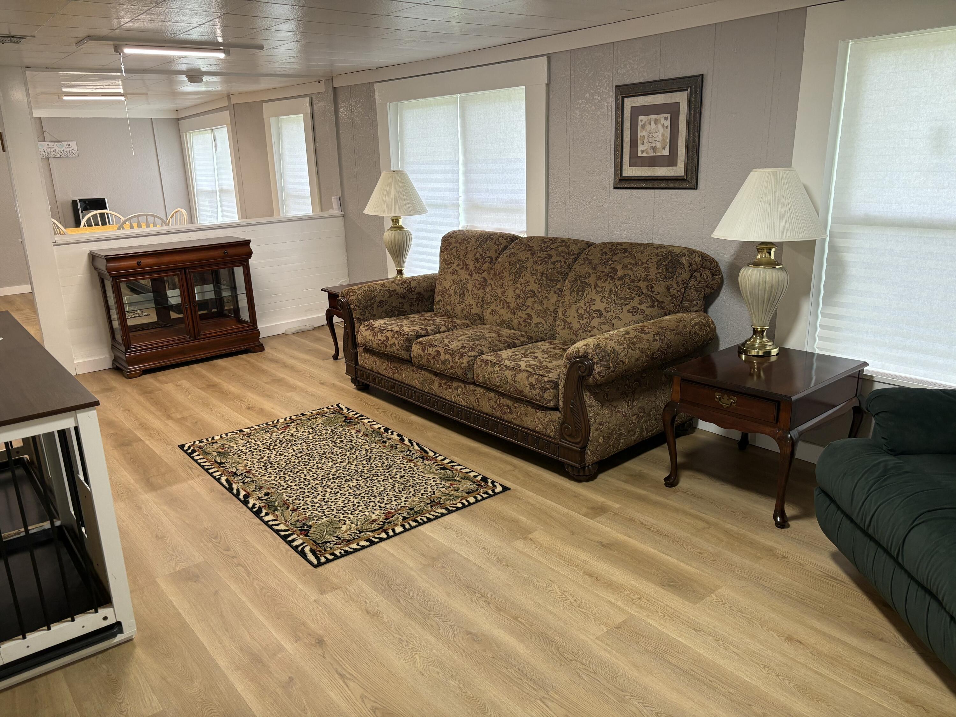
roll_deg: +2.0
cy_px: 358
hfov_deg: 67.3
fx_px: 718
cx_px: 478
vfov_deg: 53.1
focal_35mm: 26
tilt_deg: -15.4
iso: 100
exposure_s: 1/60
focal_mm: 5.96
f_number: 1.6
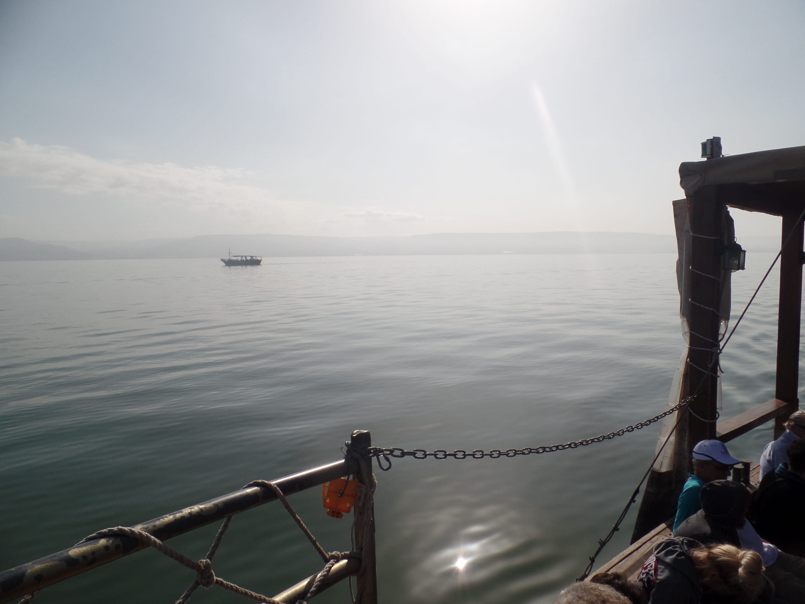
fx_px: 535
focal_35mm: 23
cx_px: 402
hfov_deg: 73.9
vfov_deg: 58.9
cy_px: 302
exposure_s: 1/1500
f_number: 4.5
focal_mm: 4.1
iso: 80
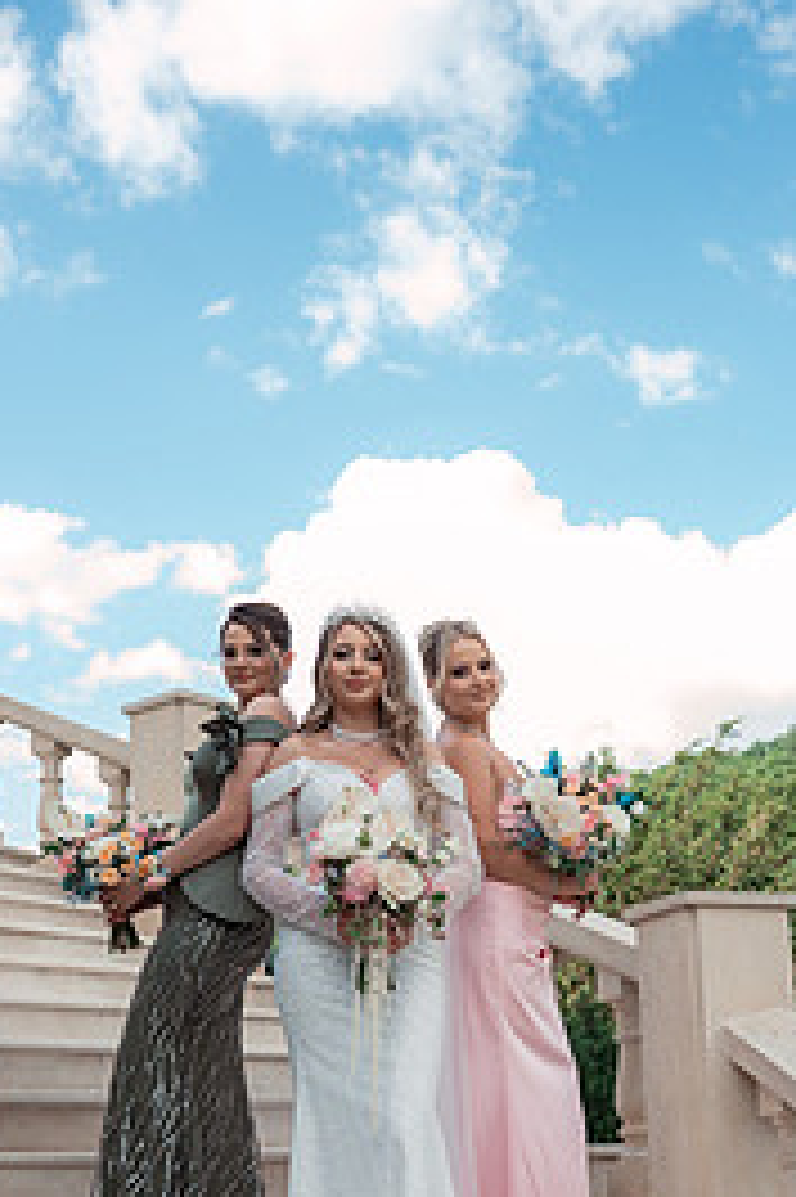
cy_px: 900
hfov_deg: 27.5
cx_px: 402
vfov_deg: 39.3
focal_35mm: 49
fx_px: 1627
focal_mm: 29
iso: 160
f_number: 3.2
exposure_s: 1/500
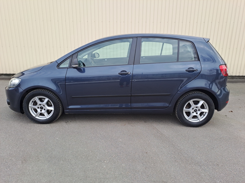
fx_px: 177
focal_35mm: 25
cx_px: 122
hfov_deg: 69.4
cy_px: 92
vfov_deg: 54.9
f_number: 1.8
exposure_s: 1/273
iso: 32
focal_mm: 4.65
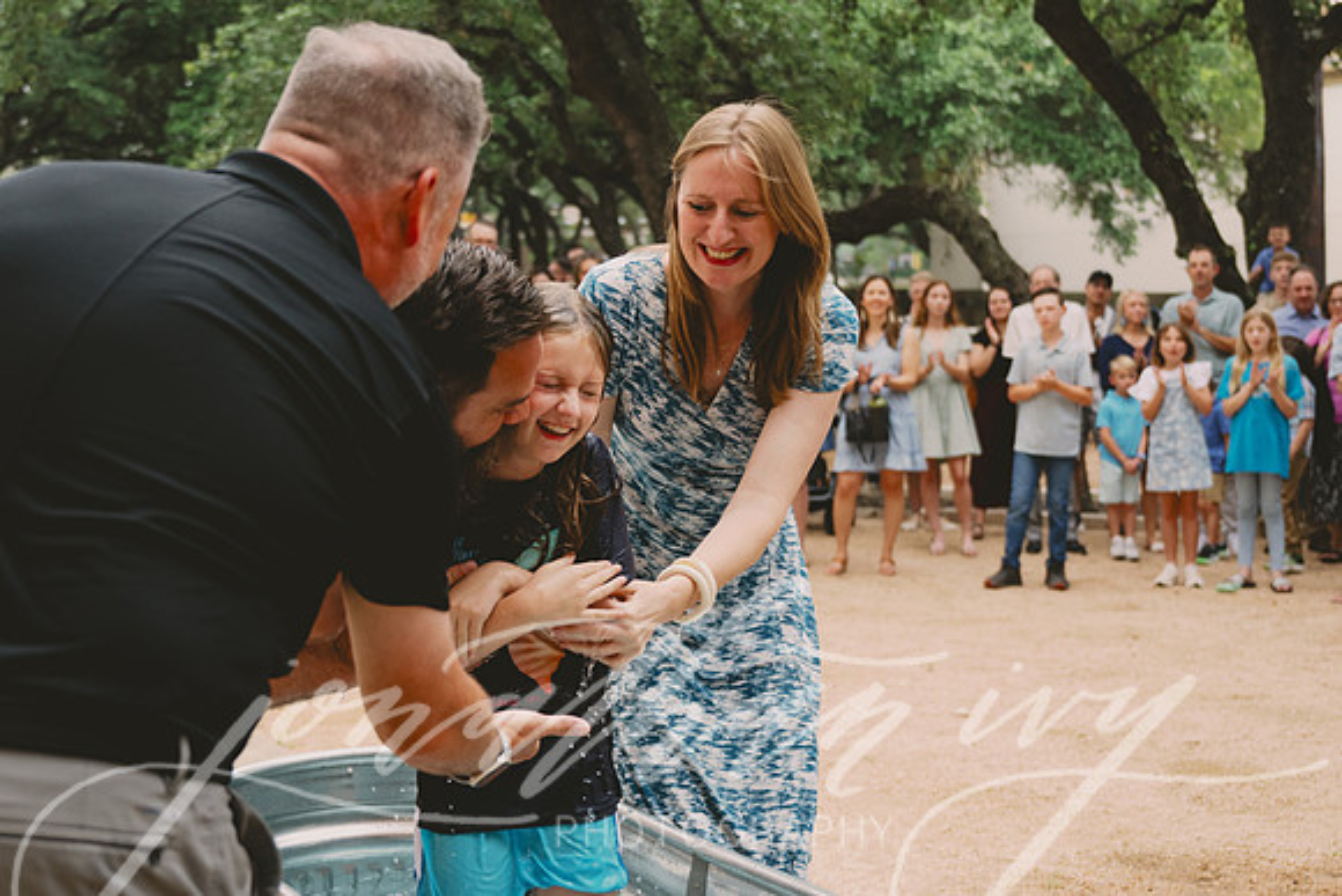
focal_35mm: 61
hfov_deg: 33.0
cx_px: 648
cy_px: 447
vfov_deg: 22.4
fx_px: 2263
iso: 250
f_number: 2.8
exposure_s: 1/640
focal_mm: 33
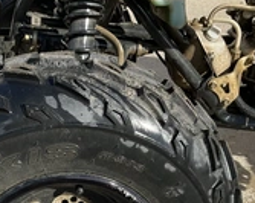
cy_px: 218
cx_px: 78
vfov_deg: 21.4
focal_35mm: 68
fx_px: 512
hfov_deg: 27.7
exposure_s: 1/997
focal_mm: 3
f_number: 1.8
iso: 25
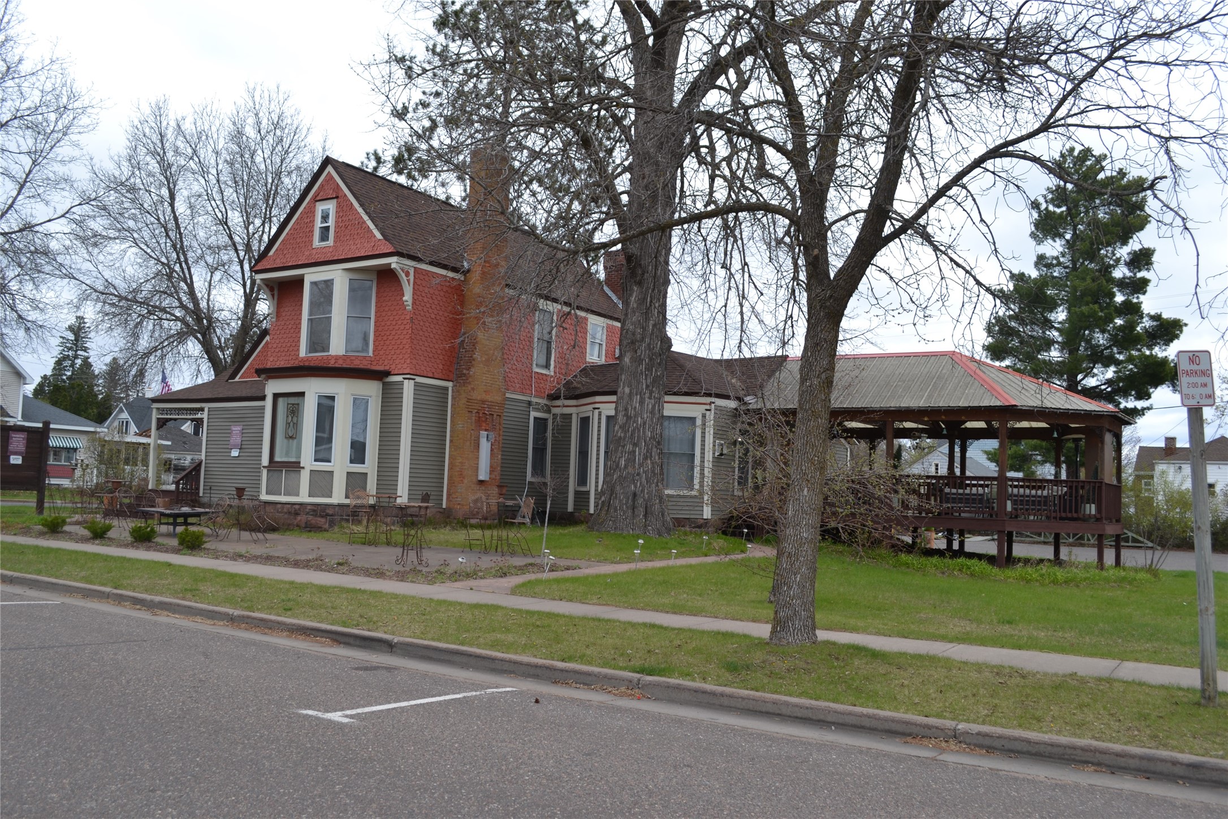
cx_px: 614
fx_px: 1023
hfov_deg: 61.9
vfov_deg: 43.6
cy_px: 410
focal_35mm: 30
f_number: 6.3
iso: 100
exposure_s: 1/160
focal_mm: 20
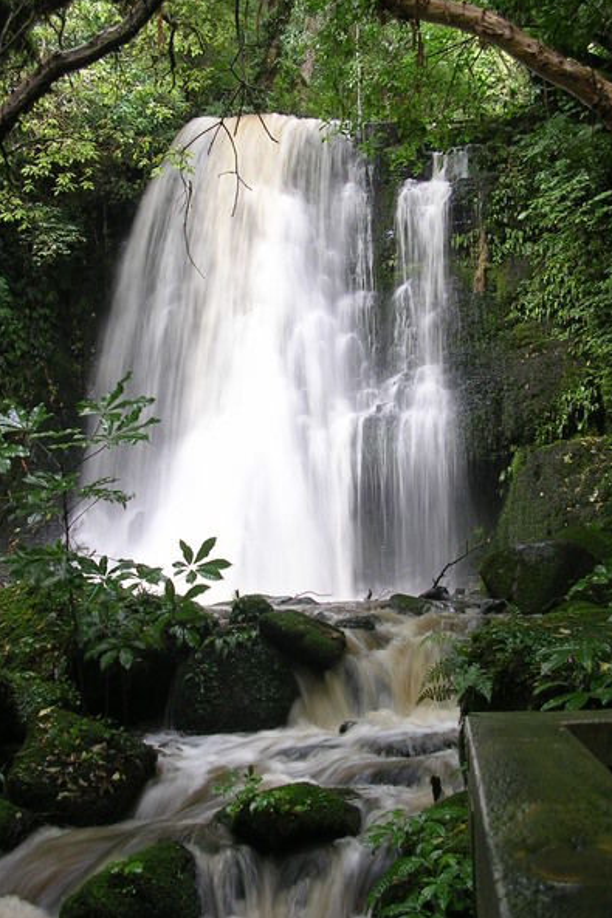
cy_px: 458
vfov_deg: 48.5
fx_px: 1021
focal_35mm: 40
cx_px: 296
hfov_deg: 33.4
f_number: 2.8
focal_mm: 5.8
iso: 50
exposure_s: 1/9
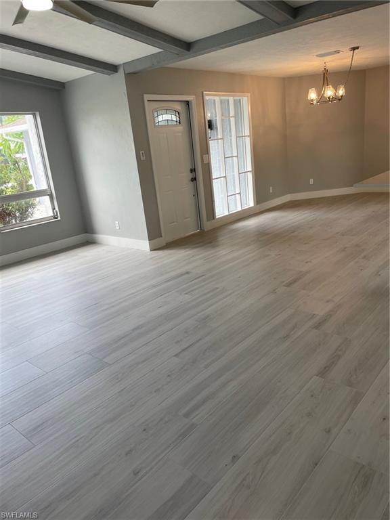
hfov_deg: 53.1
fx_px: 391
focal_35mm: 26
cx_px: 195
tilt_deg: -15.0
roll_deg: +7.1
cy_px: 260
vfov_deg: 67.3
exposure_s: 1/120
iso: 40
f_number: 1.6
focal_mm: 4.2
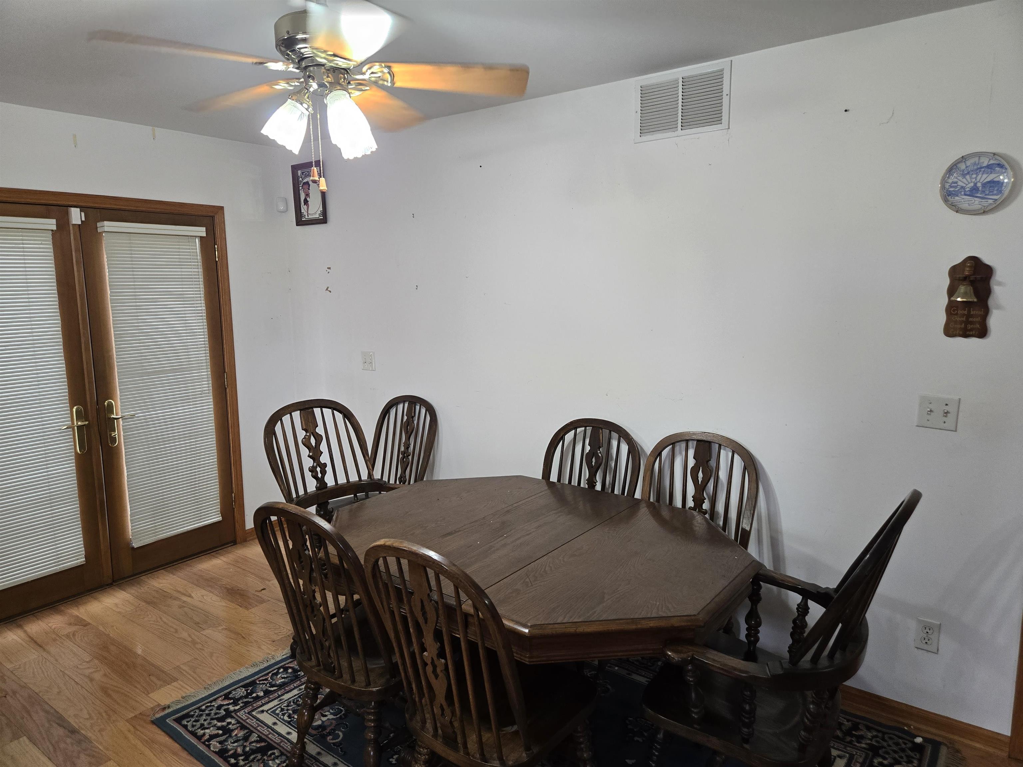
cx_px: 512
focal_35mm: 23
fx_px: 680
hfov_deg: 73.9
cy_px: 384
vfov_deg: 58.9
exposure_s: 1/120
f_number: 1.8
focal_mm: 5.4
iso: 250
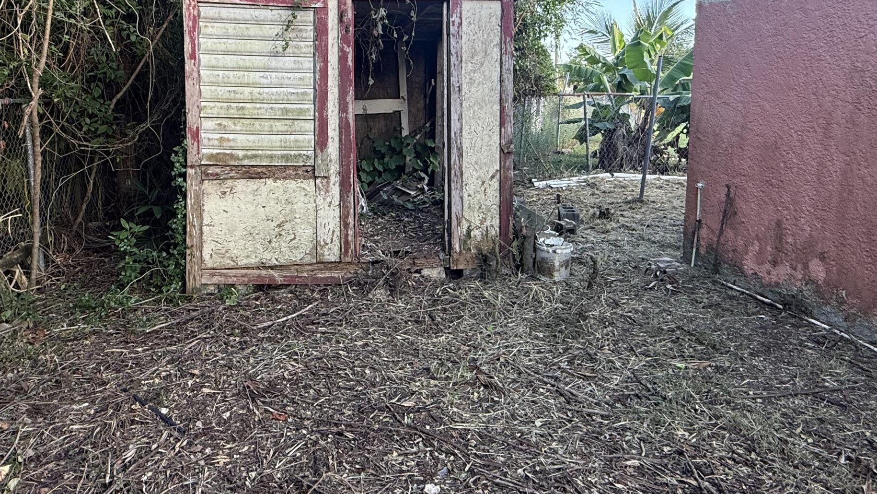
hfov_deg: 73.3
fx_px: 581
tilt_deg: -4.0
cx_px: 356
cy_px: 127
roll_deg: -0.6
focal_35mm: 25
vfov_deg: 44.6
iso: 100
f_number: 2.2
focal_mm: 2.22
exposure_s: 1/99
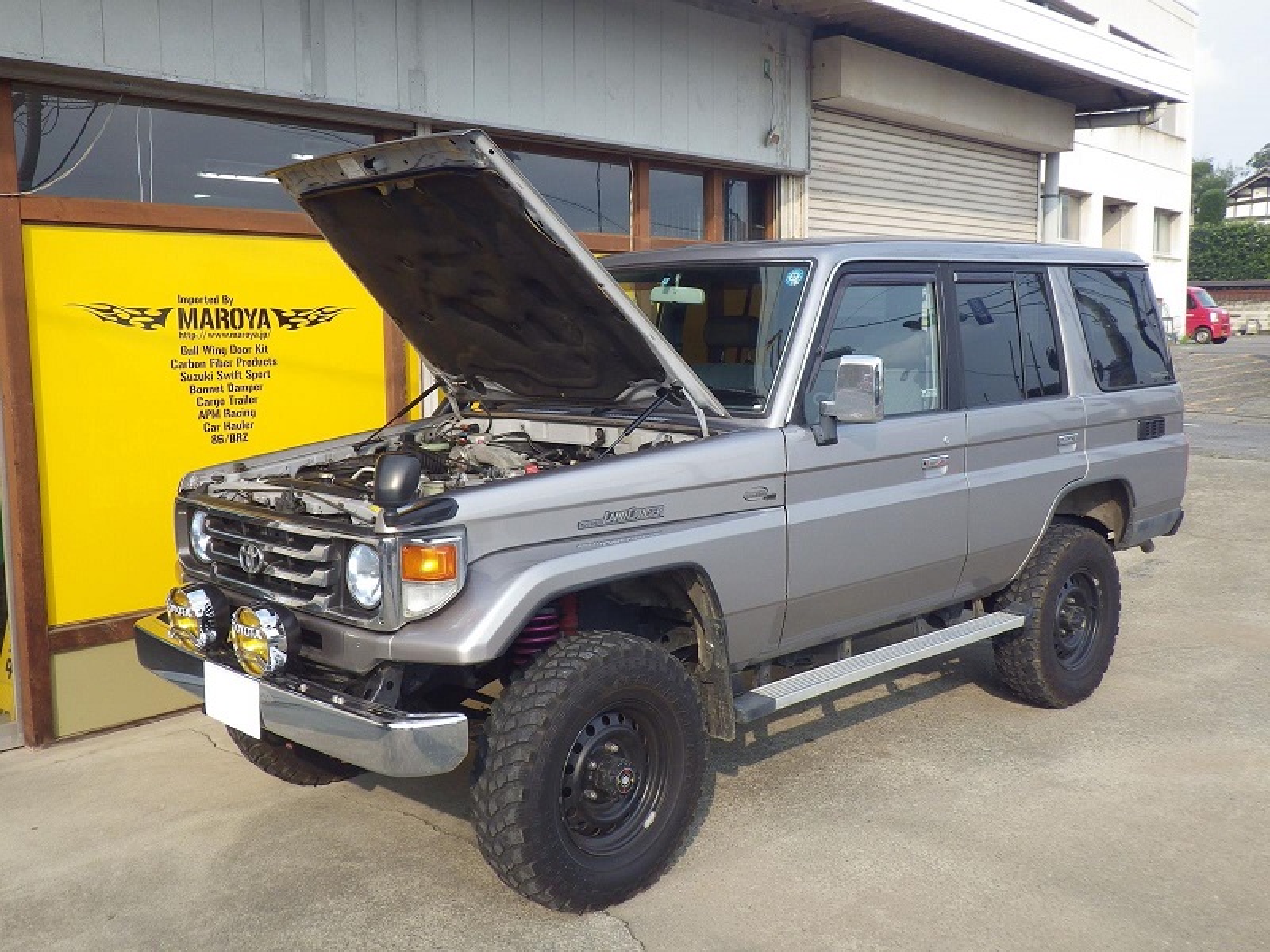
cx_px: 635
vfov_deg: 41.8
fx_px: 1247
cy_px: 476
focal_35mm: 34
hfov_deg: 54.0
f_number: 4.6
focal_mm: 6.1
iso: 125
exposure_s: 1/250
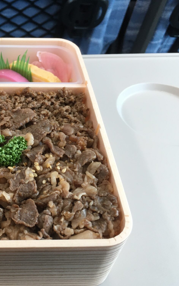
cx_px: 2
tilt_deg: -46.5
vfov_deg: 47.2
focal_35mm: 42
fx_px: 328
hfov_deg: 28.7
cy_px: 145
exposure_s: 1/30
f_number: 2.2
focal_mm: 4.15
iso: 40
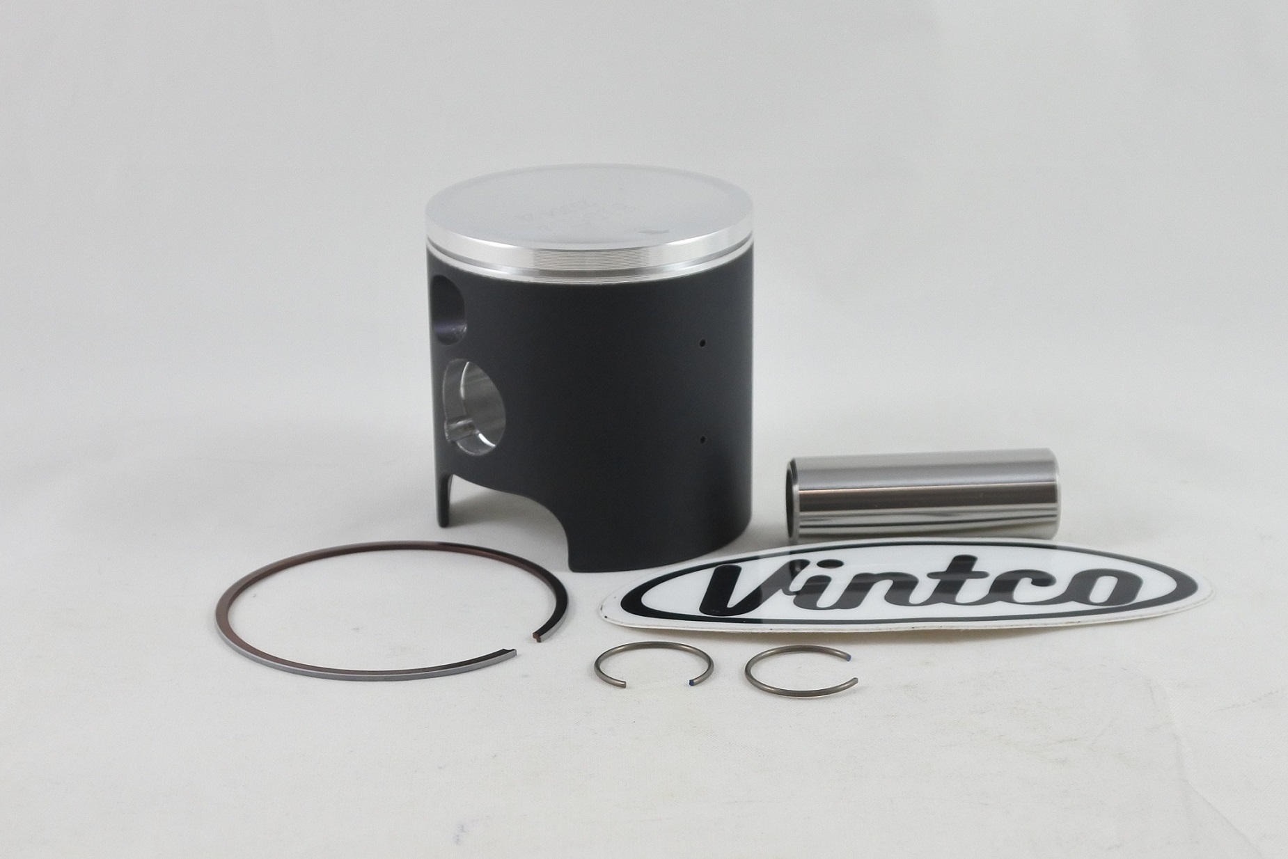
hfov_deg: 41.9
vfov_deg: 28.7
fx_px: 1682
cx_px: 644
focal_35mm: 47
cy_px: 430
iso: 400
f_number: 4.5
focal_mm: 17.6
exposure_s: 1/125
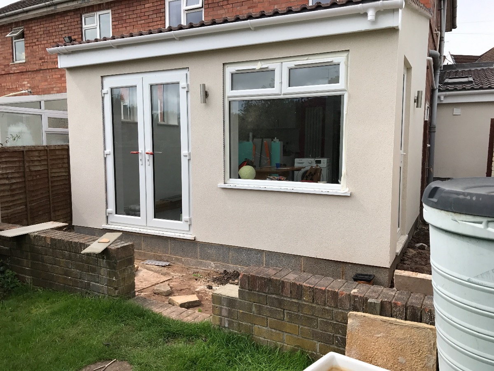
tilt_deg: -5.5
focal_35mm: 28
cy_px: 186
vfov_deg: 49.7
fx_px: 400
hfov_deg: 63.4
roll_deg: +0.5
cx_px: 247
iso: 20
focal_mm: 3.99
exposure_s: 1/1520
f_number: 1.8
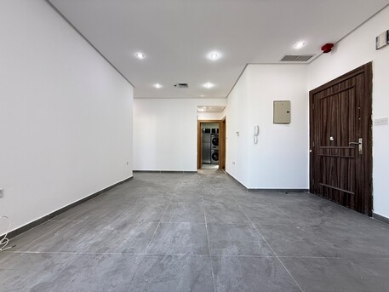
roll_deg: -0.5
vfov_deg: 85.7
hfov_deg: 102.0
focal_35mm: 14
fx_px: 157
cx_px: 194
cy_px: 146
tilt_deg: +0.7
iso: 125
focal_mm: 2.22
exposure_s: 1/99
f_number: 2.2
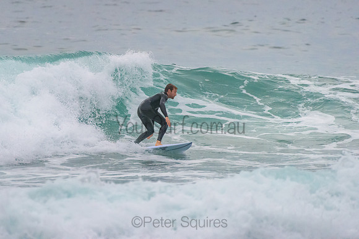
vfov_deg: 2.2
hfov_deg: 3.4
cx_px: 139
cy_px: 92
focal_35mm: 613
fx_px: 6115
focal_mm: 500
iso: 2500
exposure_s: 1/1250
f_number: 5.6
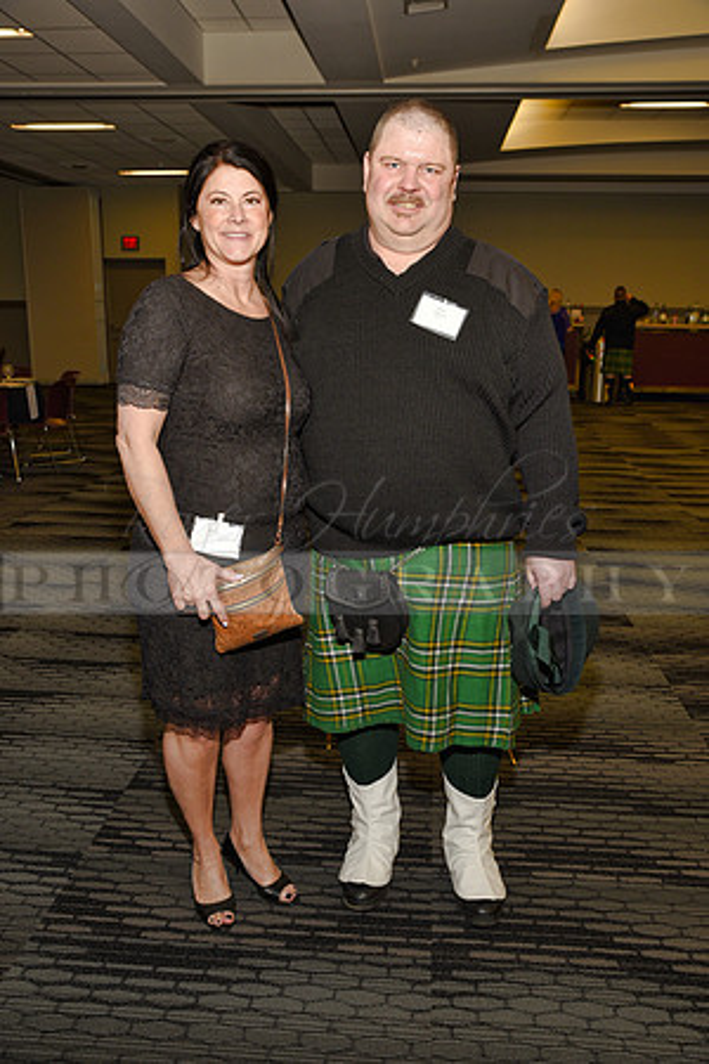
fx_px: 916
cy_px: 532
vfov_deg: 60.3
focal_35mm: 31
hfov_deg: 42.3
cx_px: 354
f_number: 5
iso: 200
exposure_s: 1/60
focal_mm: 31
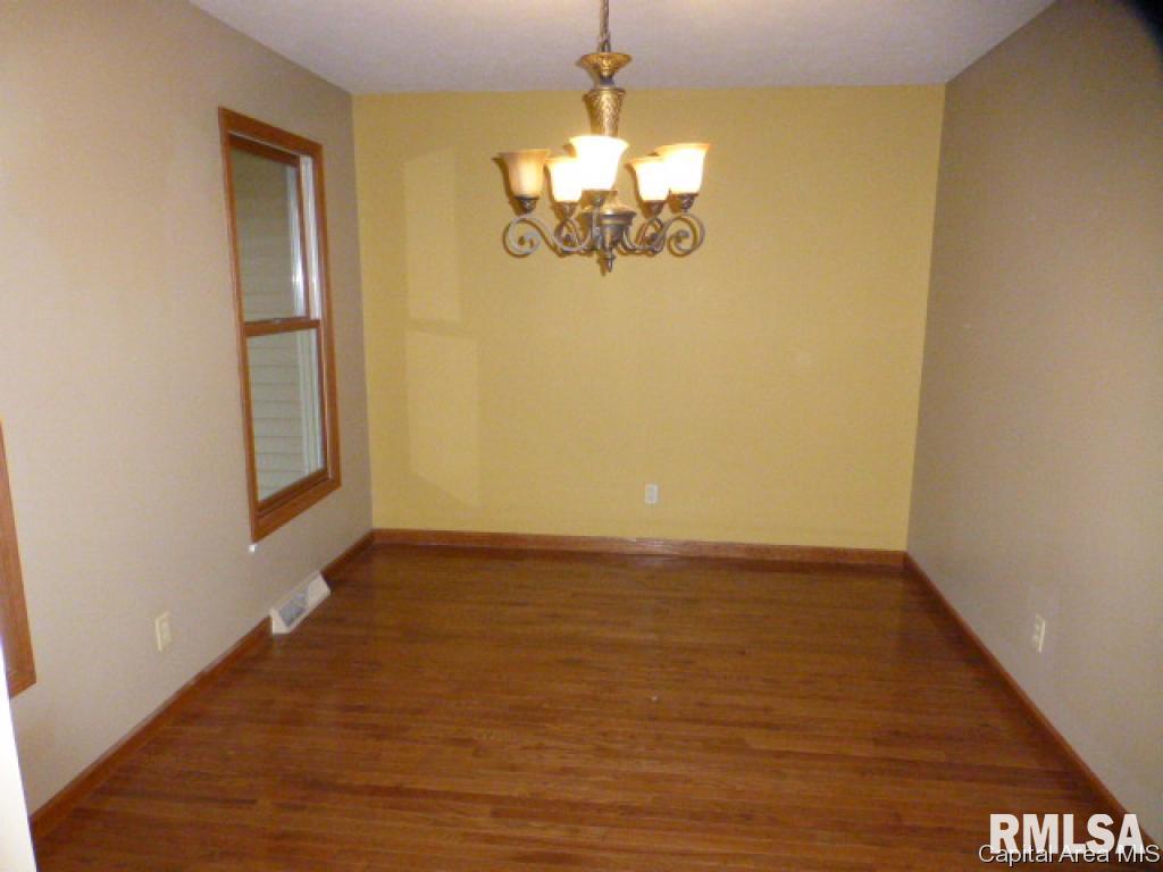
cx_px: 582
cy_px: 436
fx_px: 806
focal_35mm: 24
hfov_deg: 71.6
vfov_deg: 56.8
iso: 1250
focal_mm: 4.3
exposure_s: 1/60
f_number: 3.3
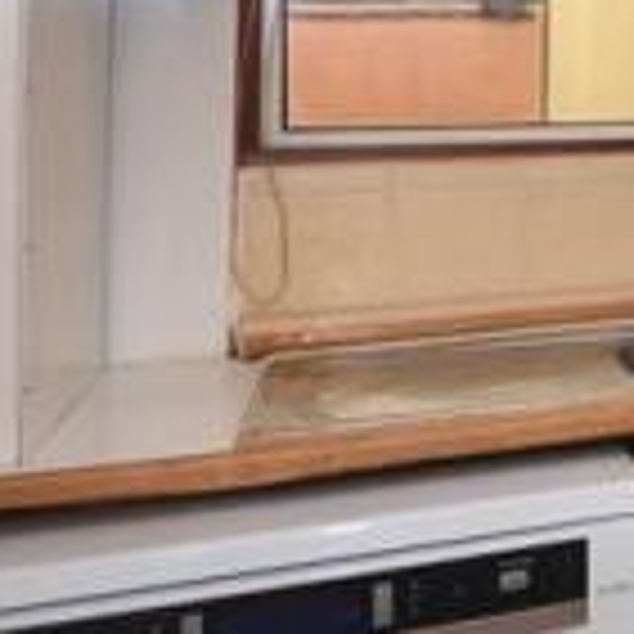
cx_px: 1389
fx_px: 1471
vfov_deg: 22.8
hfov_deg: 16.2
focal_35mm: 71
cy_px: -74
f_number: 7.1
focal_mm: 12
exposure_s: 1/200
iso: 400
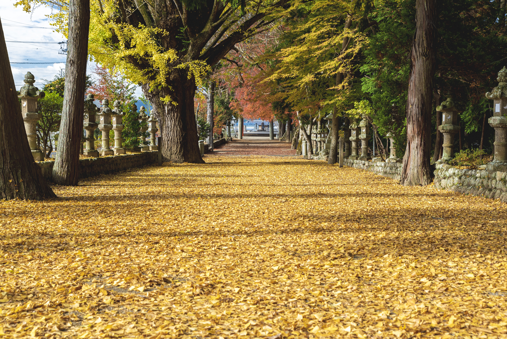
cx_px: 254
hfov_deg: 41.1
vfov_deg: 28.1
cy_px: 170
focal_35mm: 48
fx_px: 676
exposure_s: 1/160
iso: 200
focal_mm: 48
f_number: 6.3
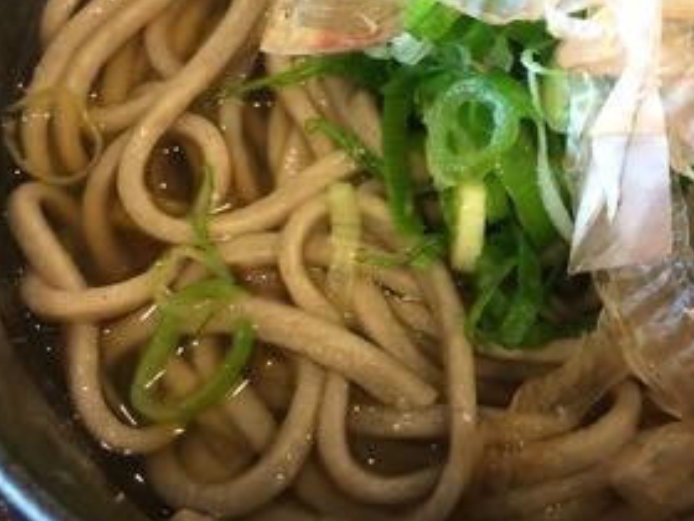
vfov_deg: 25.0
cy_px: 151
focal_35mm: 58
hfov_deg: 31.9
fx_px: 1163
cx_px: 602
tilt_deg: -59.3
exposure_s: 1/30
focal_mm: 4.15
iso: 160
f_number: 2.2
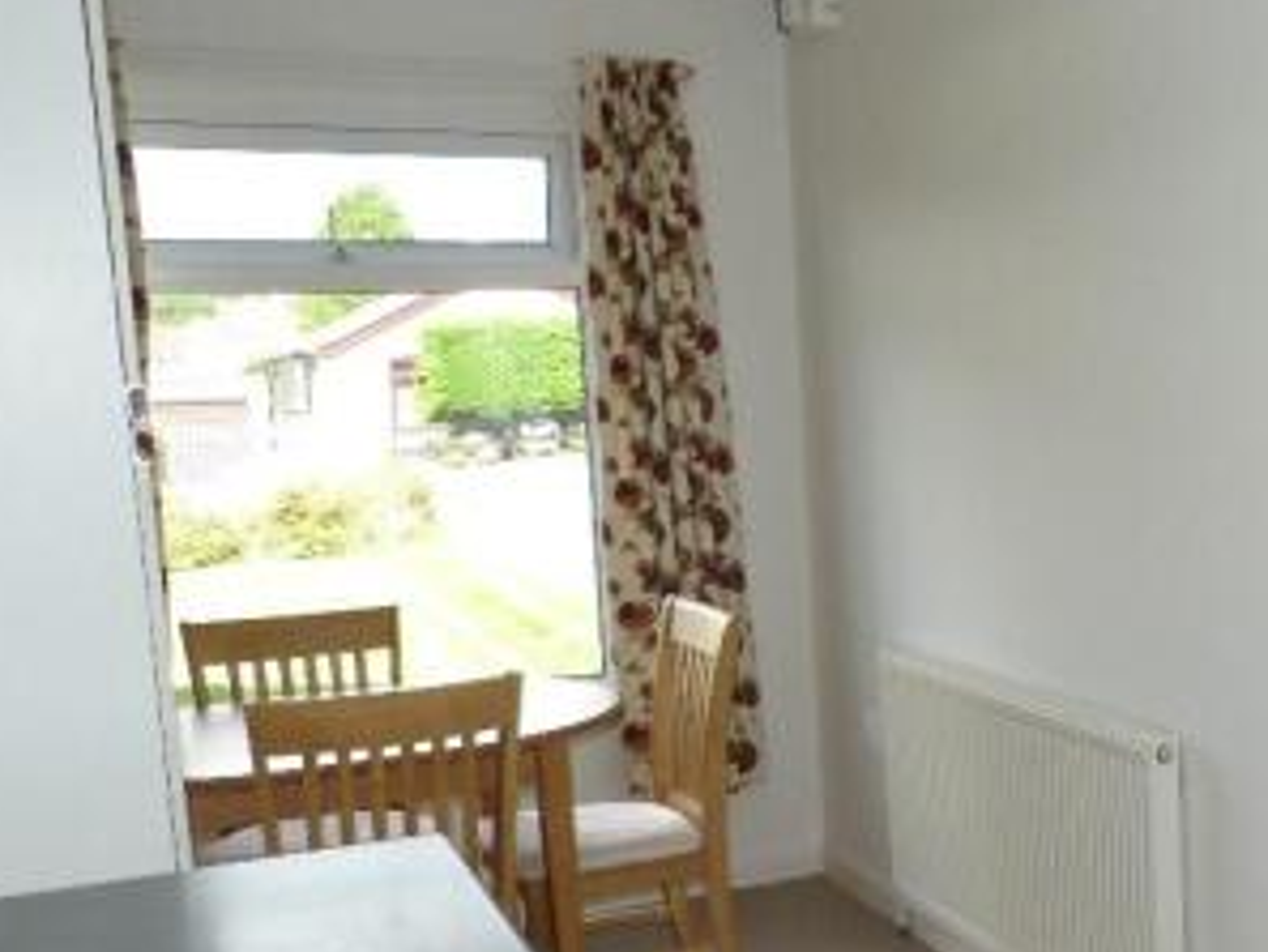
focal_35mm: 49
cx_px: 1215
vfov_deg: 29.6
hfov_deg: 35.8
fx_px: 1796
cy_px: 604
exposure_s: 1/100
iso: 80
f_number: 3.6
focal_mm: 4.5
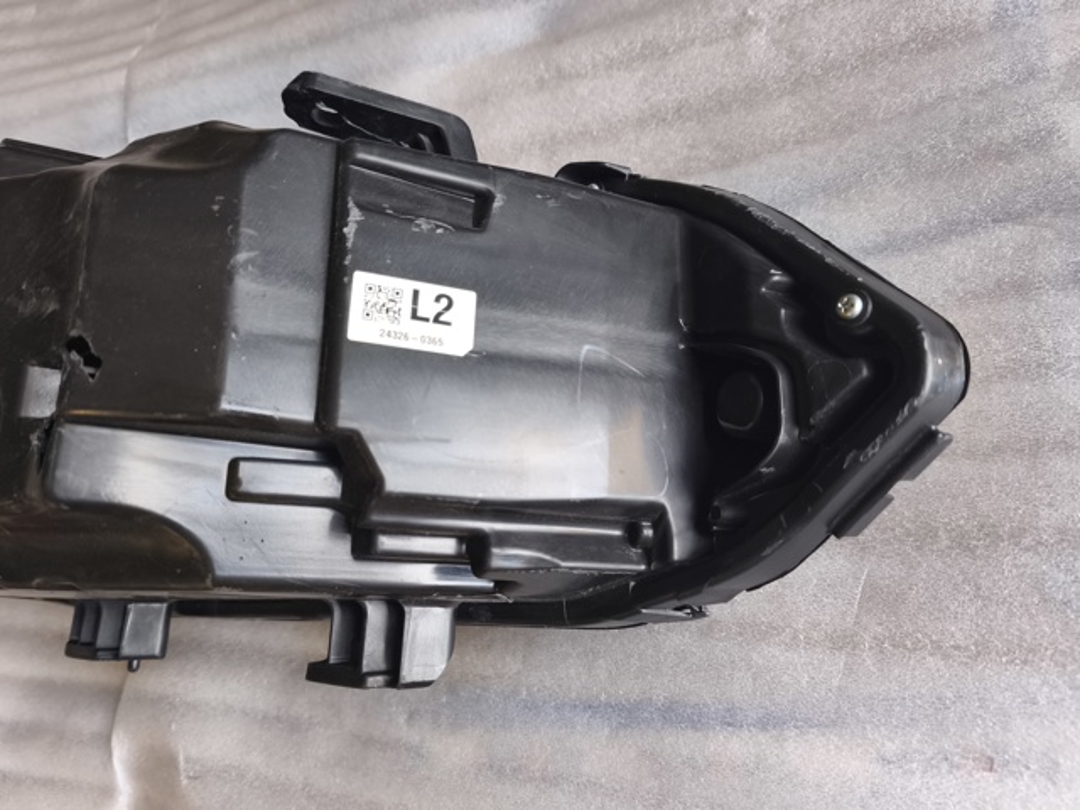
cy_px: 405
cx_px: 540
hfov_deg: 73.9
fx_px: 718
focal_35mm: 23
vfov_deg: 58.9
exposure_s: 1/100
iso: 160
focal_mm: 5.35
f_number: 1.7
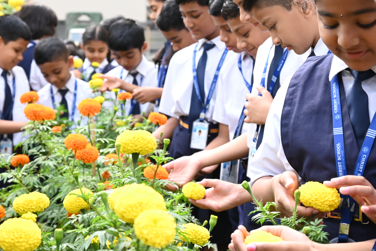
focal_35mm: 79
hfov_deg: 25.7
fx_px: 825
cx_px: 199
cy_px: 81
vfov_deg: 17.2
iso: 640
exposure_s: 1/500
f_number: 5.3
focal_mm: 42
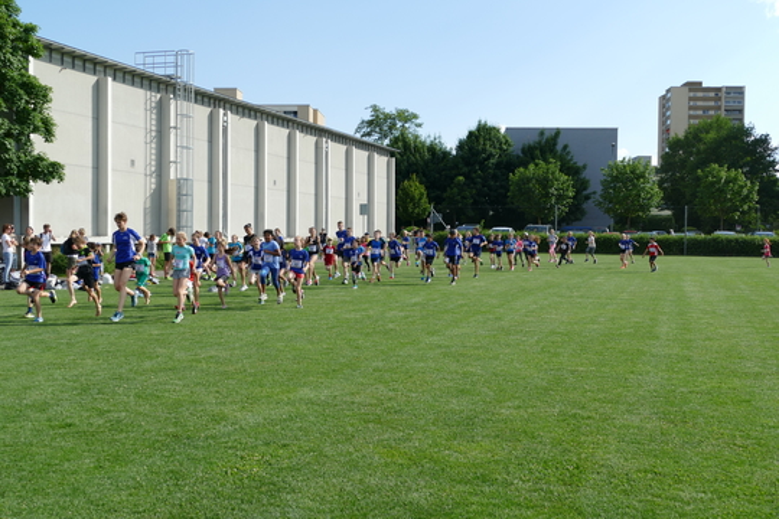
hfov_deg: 47.4
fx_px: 887
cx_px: 390
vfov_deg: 32.6
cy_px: 260
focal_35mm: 41
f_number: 3.2
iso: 125
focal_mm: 15.02
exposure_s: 1/1300
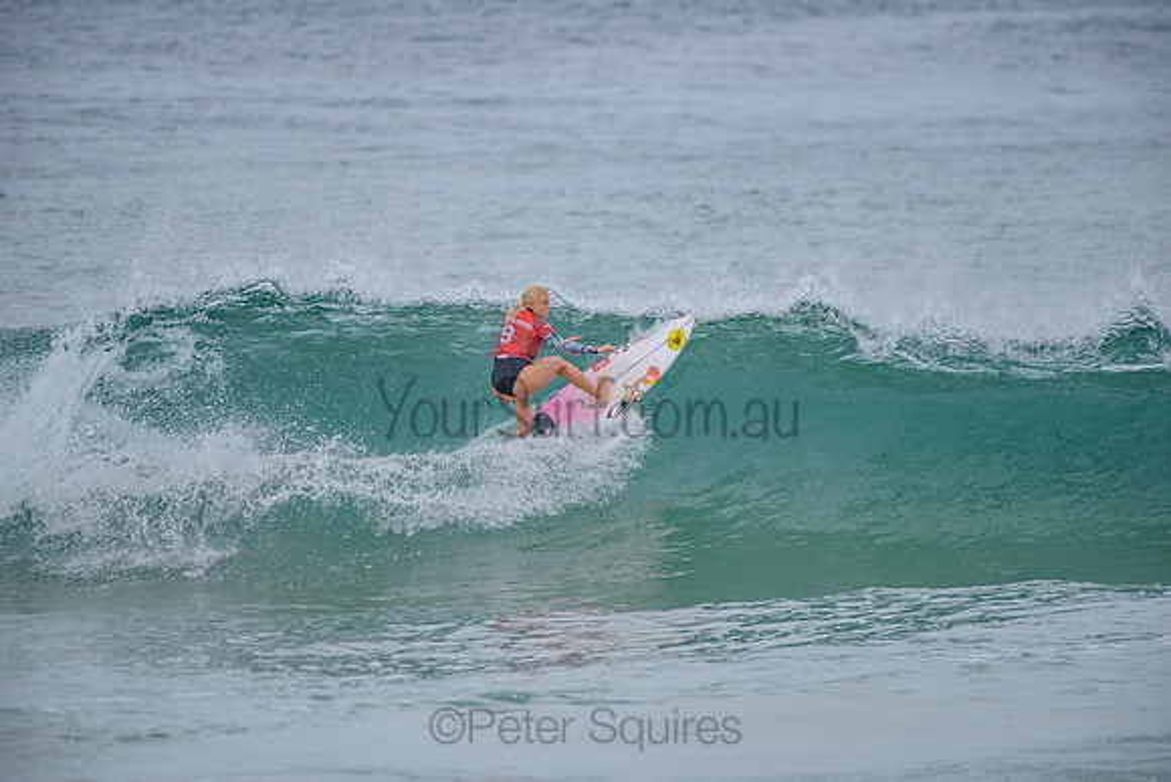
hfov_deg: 4.1
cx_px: 586
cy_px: 391
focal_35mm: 500
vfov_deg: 2.8
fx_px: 16267
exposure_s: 1/2000
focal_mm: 500
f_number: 5.6
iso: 360
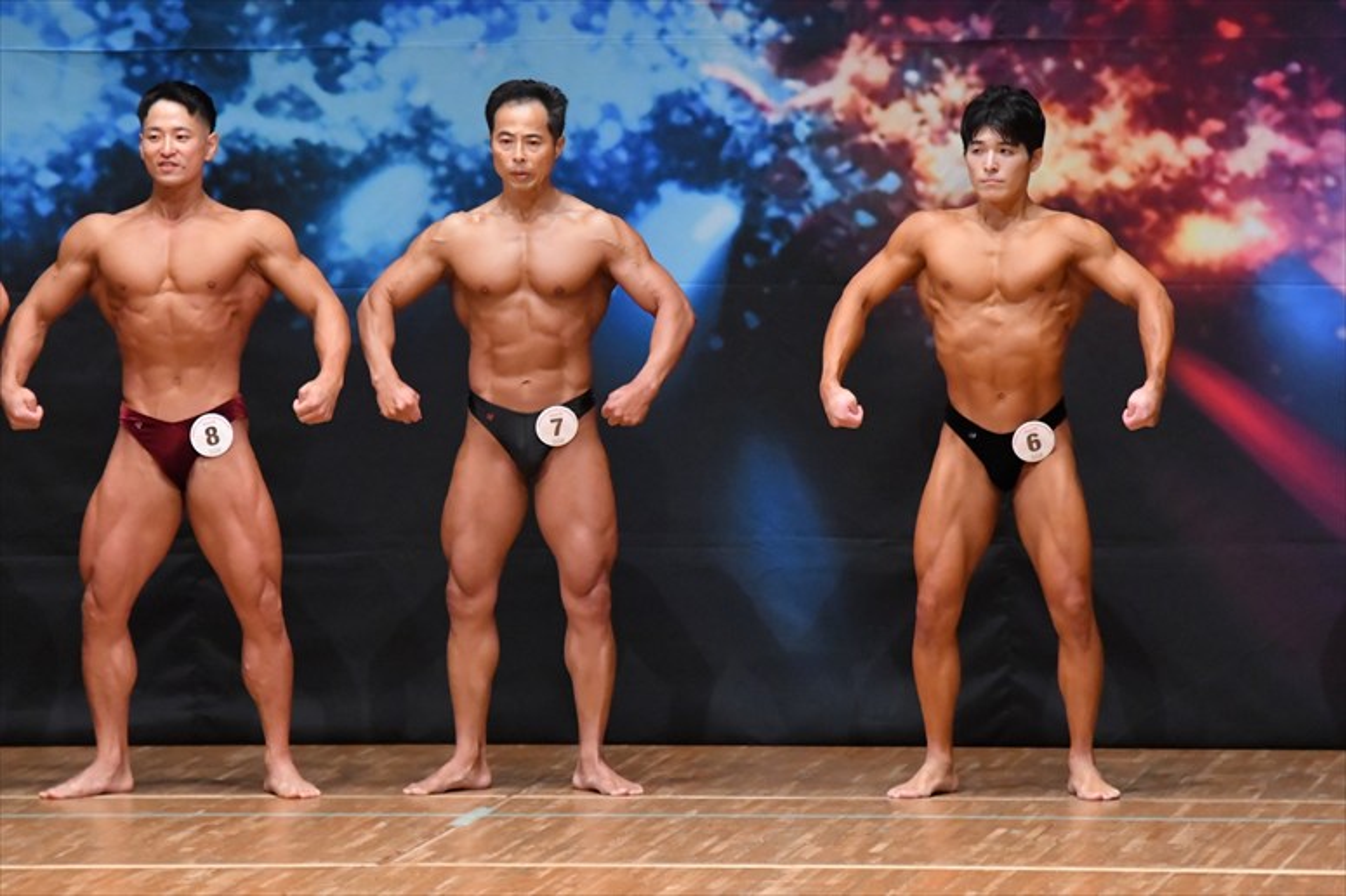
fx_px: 11772
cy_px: 448
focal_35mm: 315
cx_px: 673
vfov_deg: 4.4
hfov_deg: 6.5
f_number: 5.6
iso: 8000
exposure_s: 1/400
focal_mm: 210
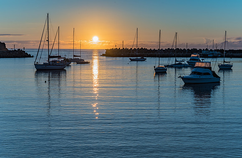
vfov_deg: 21.8
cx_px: 129
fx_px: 410
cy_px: 86
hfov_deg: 32.9
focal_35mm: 61
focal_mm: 38
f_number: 7.1
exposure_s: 1/640
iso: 50
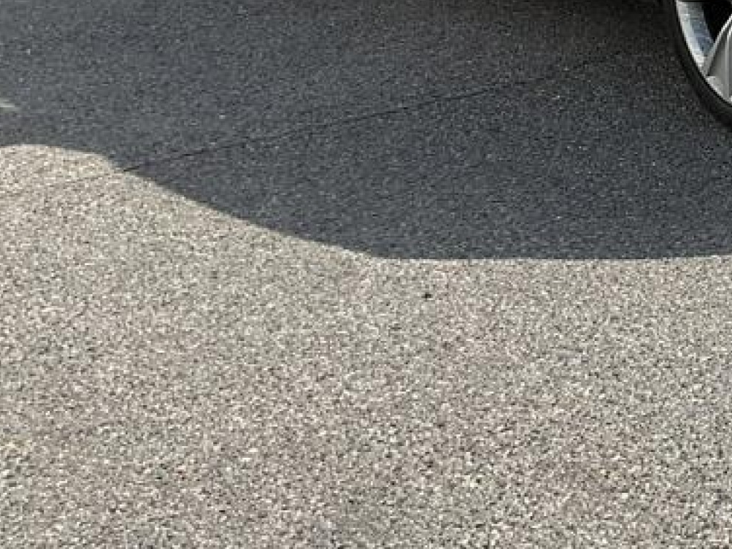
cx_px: 964
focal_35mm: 79
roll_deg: +0.9
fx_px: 1670
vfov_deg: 17.8
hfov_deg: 22.1
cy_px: -103
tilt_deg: -8.9
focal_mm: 3
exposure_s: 1/1577
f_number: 1.8
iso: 16
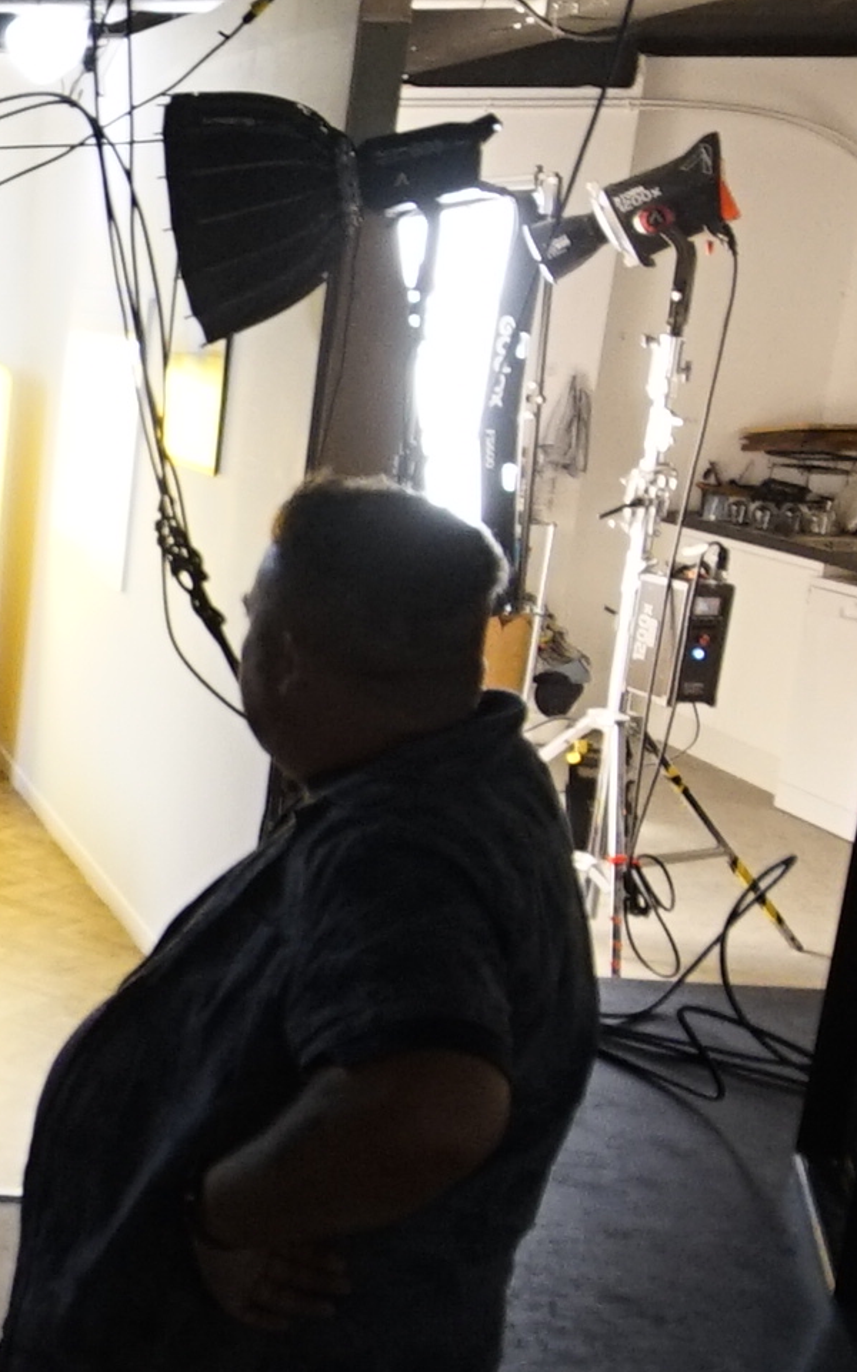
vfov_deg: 42.7
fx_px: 1758
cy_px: 687
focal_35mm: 47
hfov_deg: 21.0
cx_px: -581
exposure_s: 1/160
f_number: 4.5
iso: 2000
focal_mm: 11
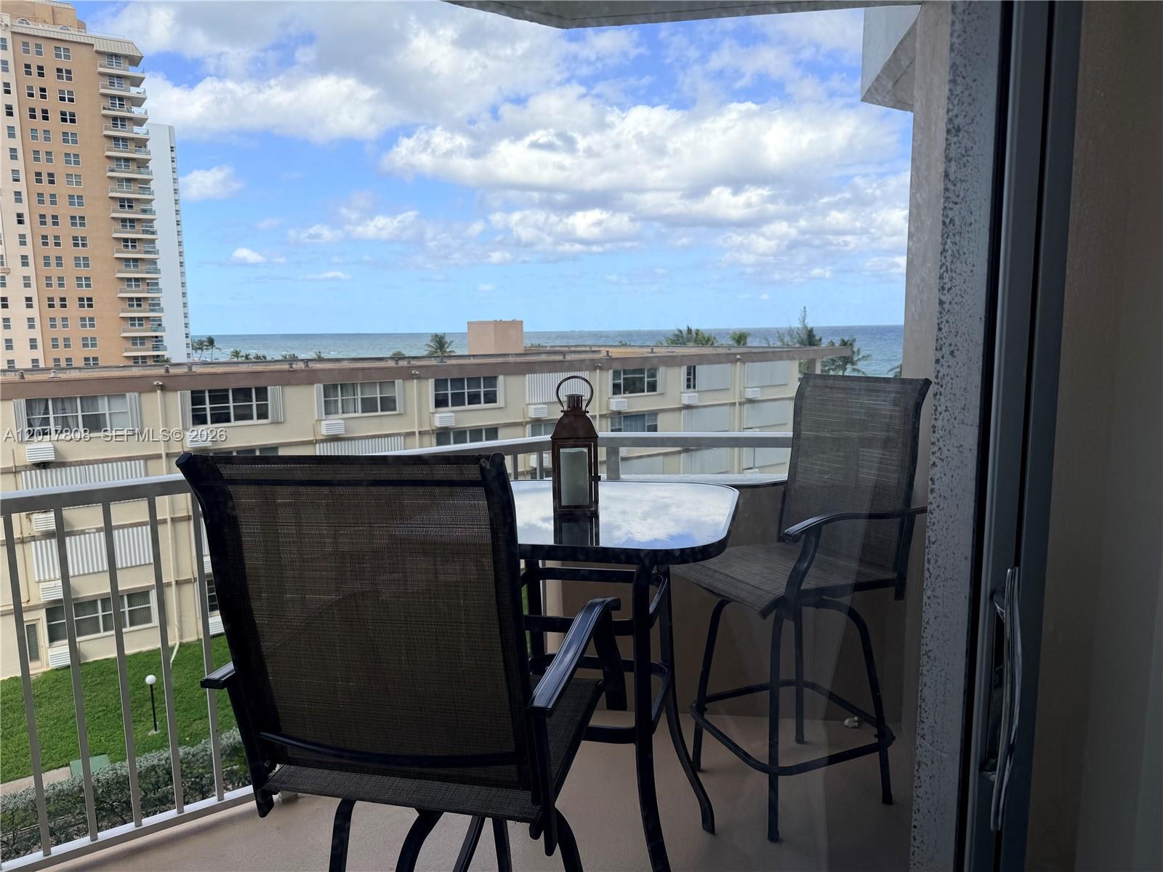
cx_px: 582
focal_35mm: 24
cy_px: 436
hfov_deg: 71.6
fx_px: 806
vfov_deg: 56.8
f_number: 1.78
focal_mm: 6.76
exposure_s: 1/3759
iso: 80
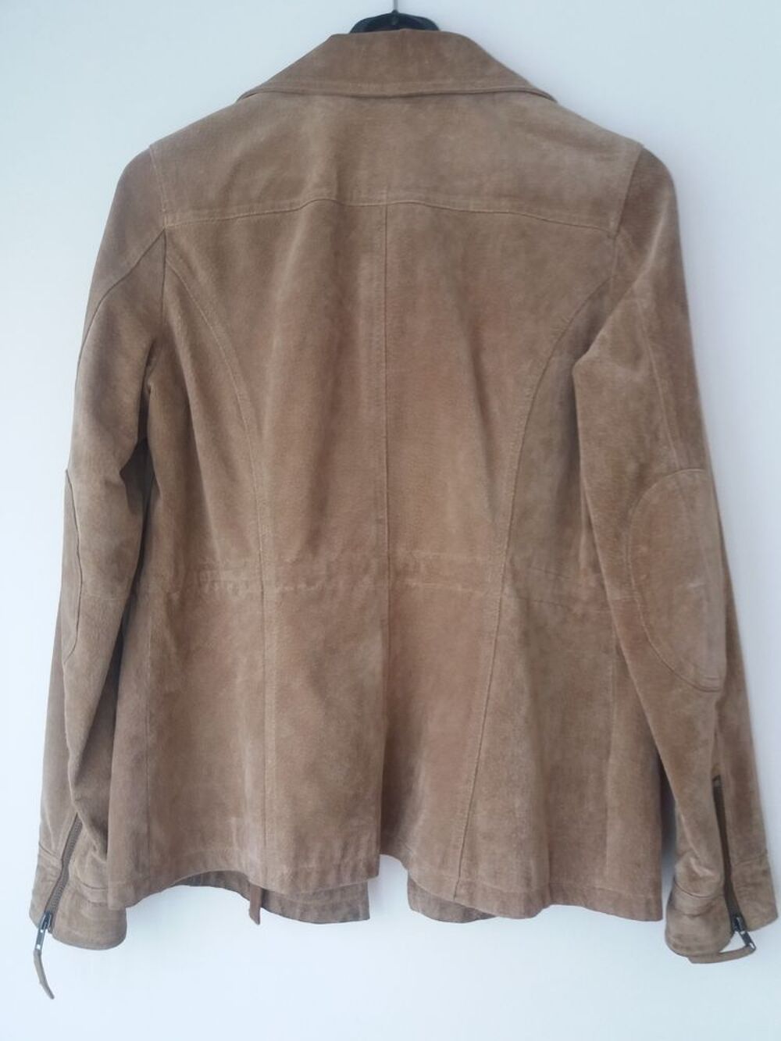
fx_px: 842
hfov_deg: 49.8
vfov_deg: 63.4
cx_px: 390
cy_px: 520
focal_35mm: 28
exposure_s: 1/40
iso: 80
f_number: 1.9
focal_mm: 3.7
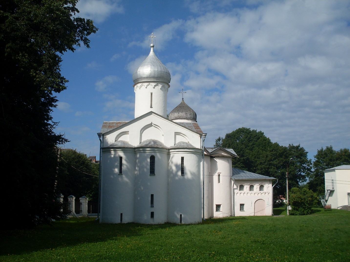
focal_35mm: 38
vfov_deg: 37.7
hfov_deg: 49.0
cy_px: 131
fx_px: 384
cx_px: 175
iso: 80
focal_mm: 6.3
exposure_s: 1/500
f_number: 8.4
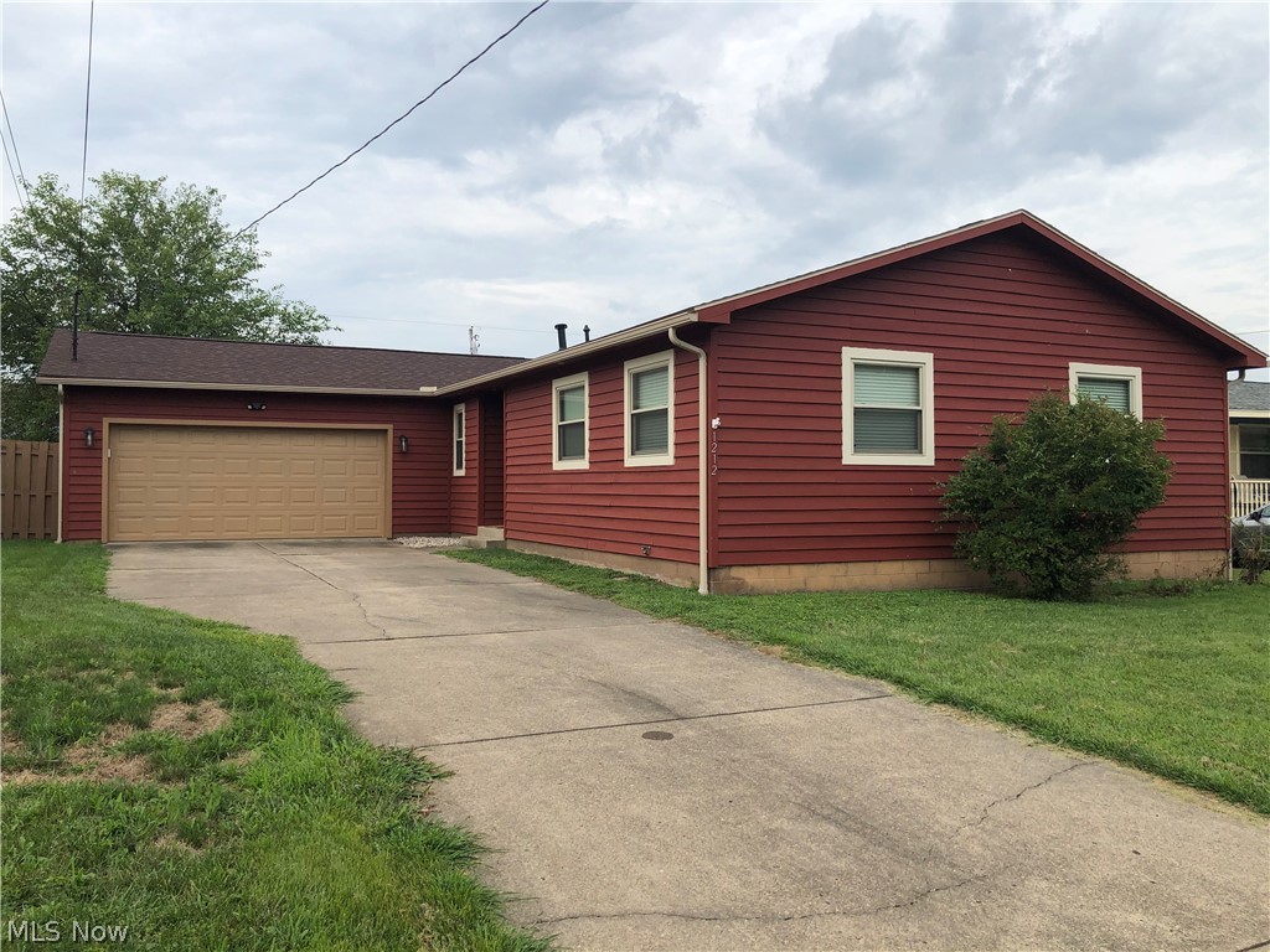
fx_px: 1027
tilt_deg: -0.3
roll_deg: +0.0
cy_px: 476
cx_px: 635
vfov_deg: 49.7
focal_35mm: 28
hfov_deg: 63.4
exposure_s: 1/1453
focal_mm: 3.99
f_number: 1.8
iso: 20
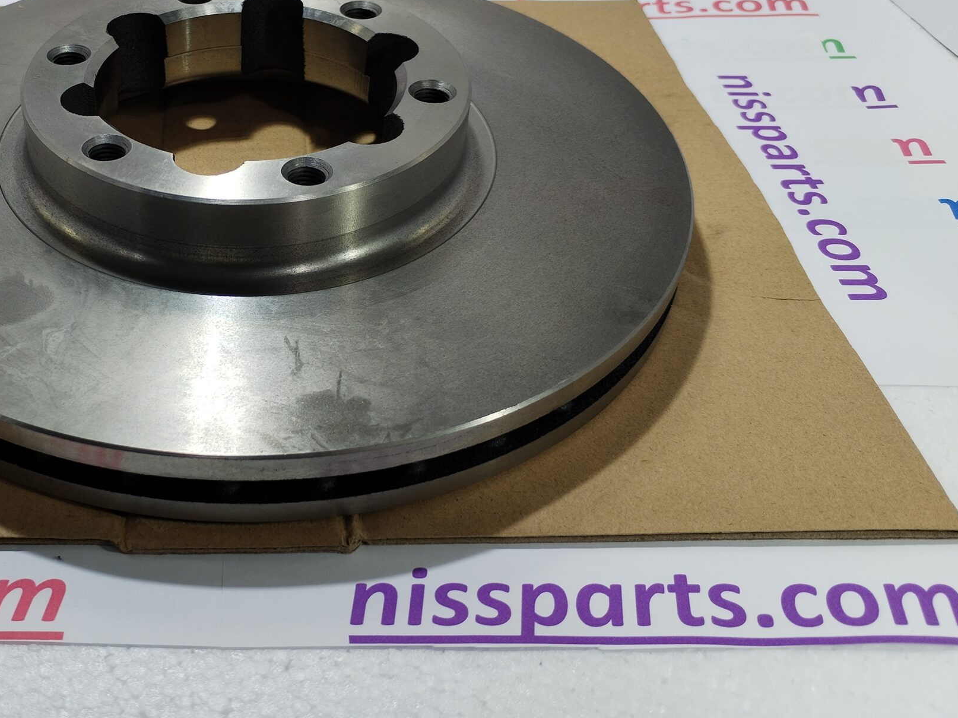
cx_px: 207
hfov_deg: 39.8
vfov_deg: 31.4
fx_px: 1273
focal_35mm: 46
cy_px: 272
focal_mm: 4.75
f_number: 1.8
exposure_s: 1/117
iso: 100
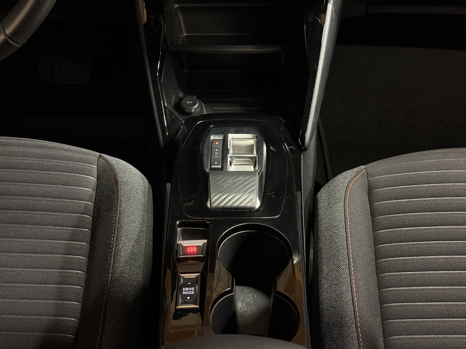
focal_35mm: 48
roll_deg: +0.3
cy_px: 174
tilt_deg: -41.4
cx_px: 233
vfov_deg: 30.3
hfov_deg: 39.7
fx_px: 646
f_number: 1.78
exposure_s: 1/40
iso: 500
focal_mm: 6.76
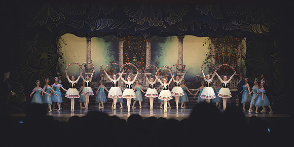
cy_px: 91
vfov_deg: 14.4
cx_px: 144
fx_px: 582
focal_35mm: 77
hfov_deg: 28.4
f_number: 2.8
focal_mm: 70
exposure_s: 1/320
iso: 400
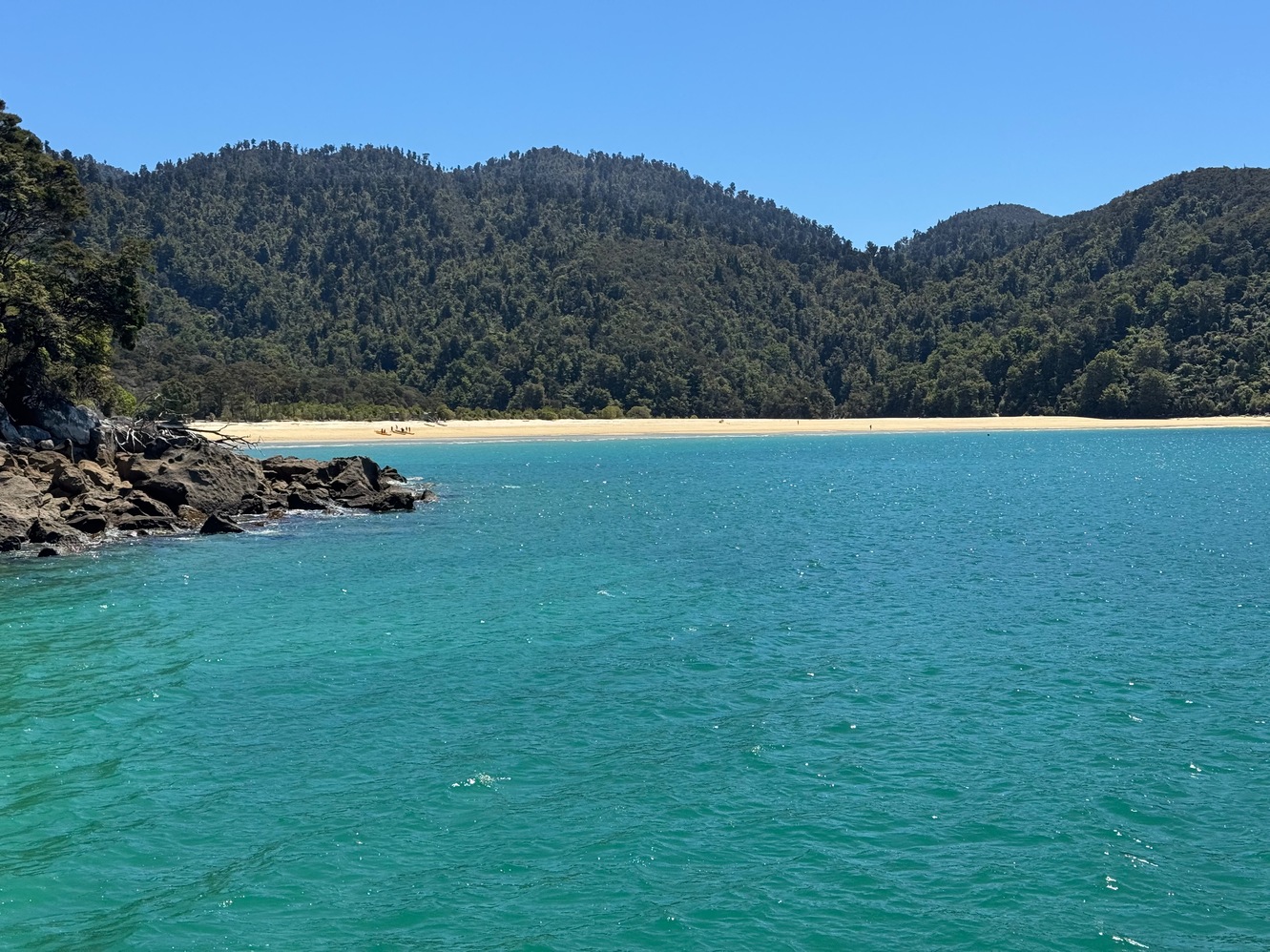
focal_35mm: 48
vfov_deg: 30.3
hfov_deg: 39.7
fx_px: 1761
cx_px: 635
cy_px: 476
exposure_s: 1/4975
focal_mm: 6.76
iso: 64
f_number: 1.78
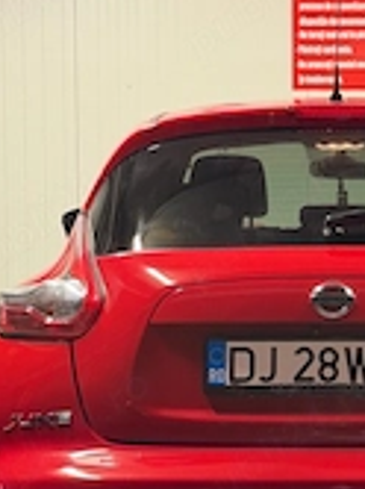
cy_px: 250
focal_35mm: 116
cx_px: 341
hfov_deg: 12.6
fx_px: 1635
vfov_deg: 17.0
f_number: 1.78
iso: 320
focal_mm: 6.76
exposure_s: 1/33
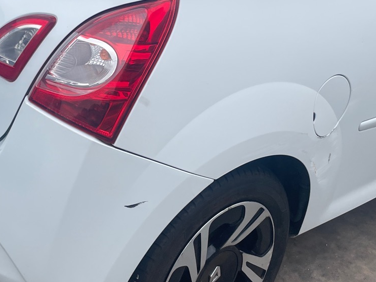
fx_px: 684
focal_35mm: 63
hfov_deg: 30.7
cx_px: 185
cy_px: 48
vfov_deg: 22.9
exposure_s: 1/988
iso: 32
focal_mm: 4.2
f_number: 1.6
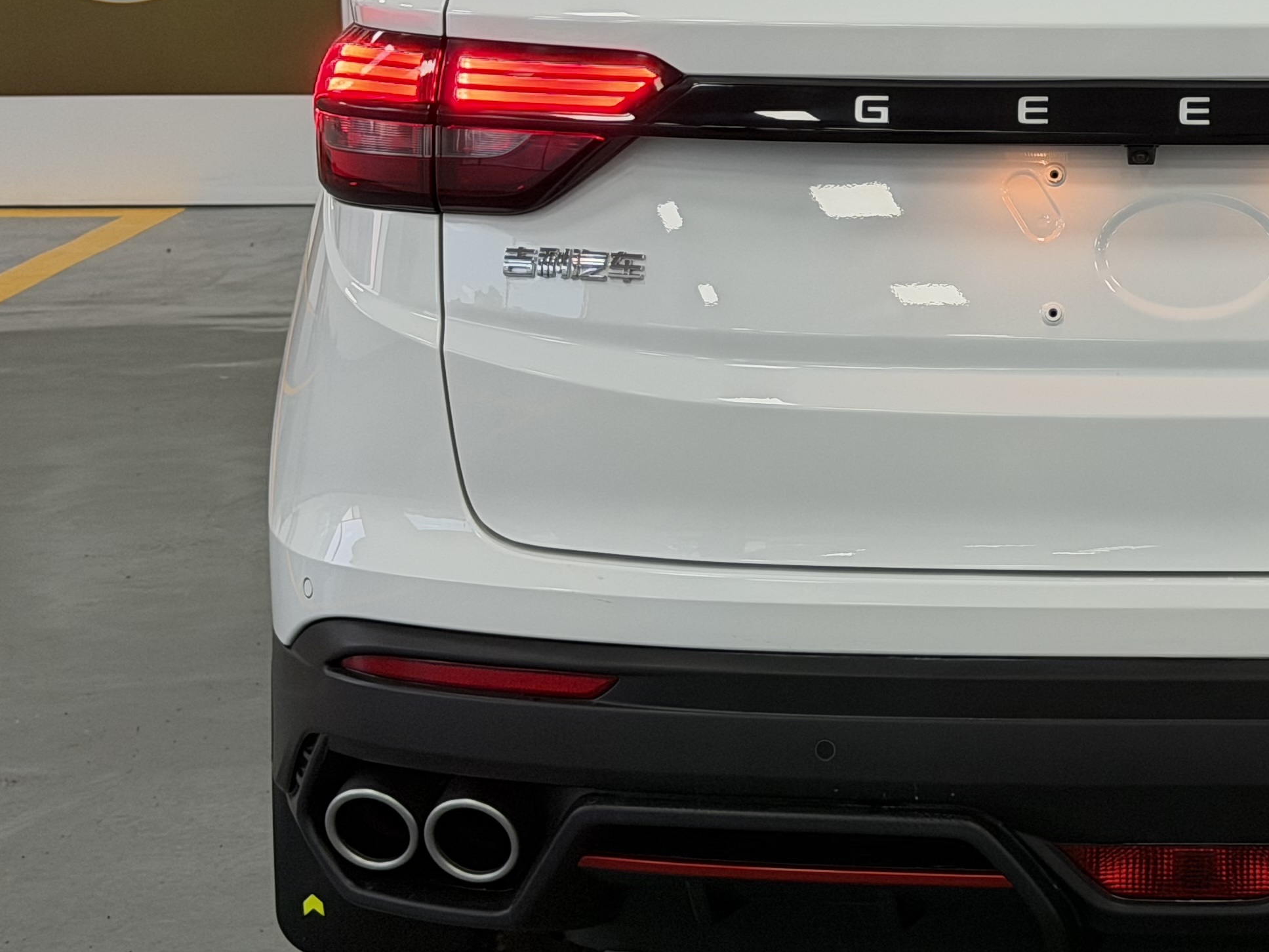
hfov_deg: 19.2
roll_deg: +0.7
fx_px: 3667
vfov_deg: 14.7
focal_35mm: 100
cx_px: 1207
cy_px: 203
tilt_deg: -9.2
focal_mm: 6.76
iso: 50
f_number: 1.78
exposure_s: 1/50
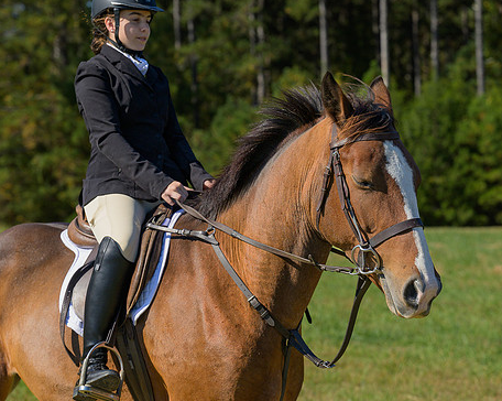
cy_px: 182
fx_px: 1529
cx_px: 236
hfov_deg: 18.6
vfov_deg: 14.9
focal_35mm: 103
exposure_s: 1/1000
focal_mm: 74
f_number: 4
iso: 200
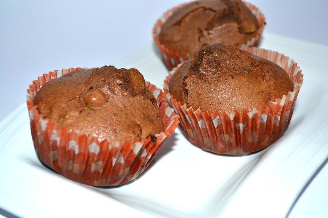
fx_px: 478
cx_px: 164
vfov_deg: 25.8
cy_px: 109
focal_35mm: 52
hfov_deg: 37.9
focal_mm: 35
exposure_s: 1/60
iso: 100
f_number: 5.6
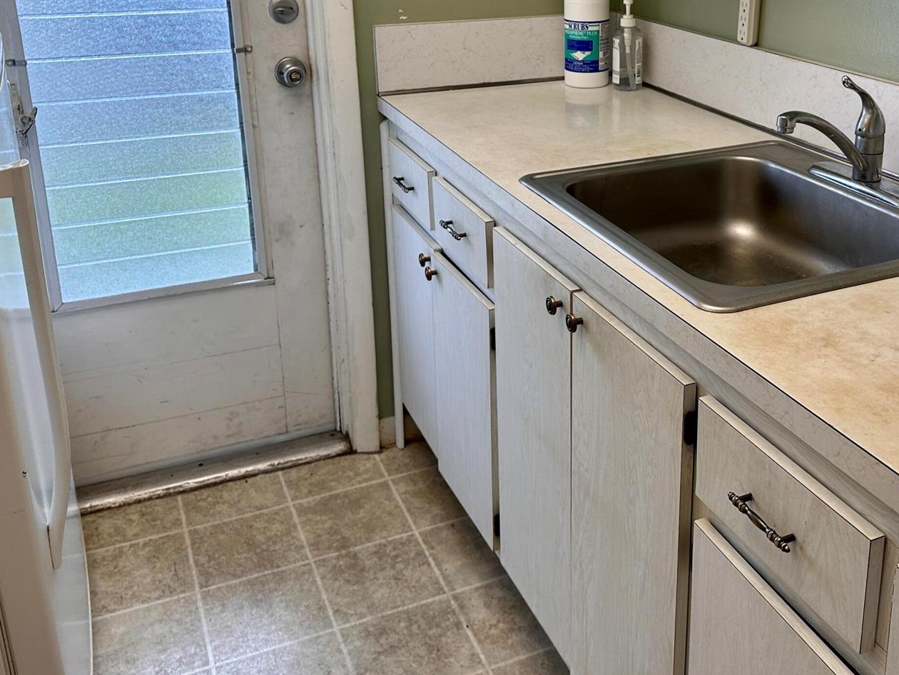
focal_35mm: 39
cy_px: 204
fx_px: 1013
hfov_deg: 47.1
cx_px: 595
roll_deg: -2.0
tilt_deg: -16.6
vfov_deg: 36.3
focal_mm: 6.86
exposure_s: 1/120
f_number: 1.78
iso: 80
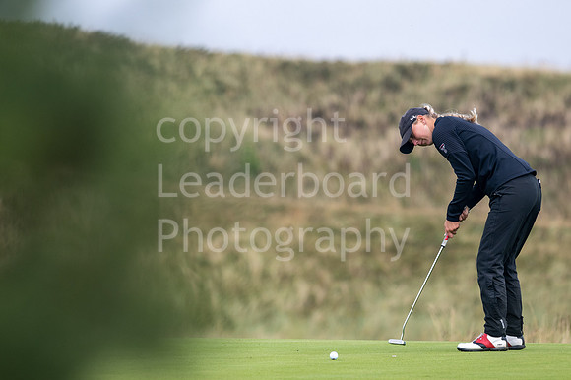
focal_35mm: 499
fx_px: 7911
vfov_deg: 2.8
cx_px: 285
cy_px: 175
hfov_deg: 4.1
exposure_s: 1/1250
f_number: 5
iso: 200
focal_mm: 300
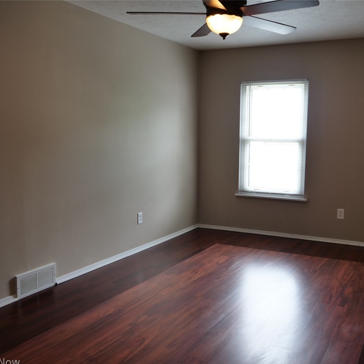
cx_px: 217
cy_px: 185
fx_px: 428
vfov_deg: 46.0
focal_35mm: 36
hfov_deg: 45.8
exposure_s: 1/60
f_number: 3
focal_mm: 15
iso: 320
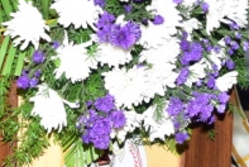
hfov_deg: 11.2
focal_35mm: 182
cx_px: 211
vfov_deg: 7.3
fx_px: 1261
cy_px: -178
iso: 800
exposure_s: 1/200
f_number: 8
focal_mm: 35
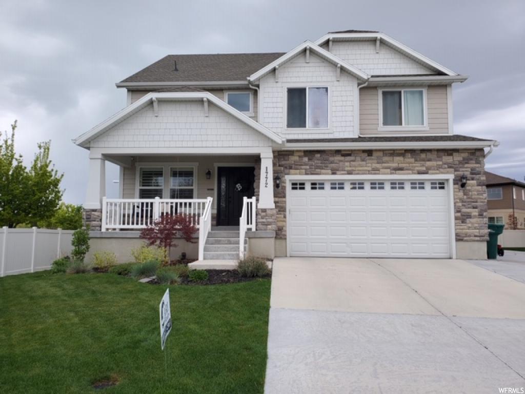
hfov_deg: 67.3
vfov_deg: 53.1
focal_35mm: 26
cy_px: 197
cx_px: 262
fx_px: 394
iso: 50
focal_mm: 4.3
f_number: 2.4
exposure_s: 1/453
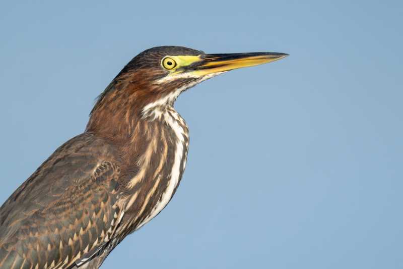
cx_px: 202
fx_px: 13430
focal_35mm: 1200
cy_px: 134
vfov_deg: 1.1
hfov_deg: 1.7
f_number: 9
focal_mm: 800
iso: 2000
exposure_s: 1/2500
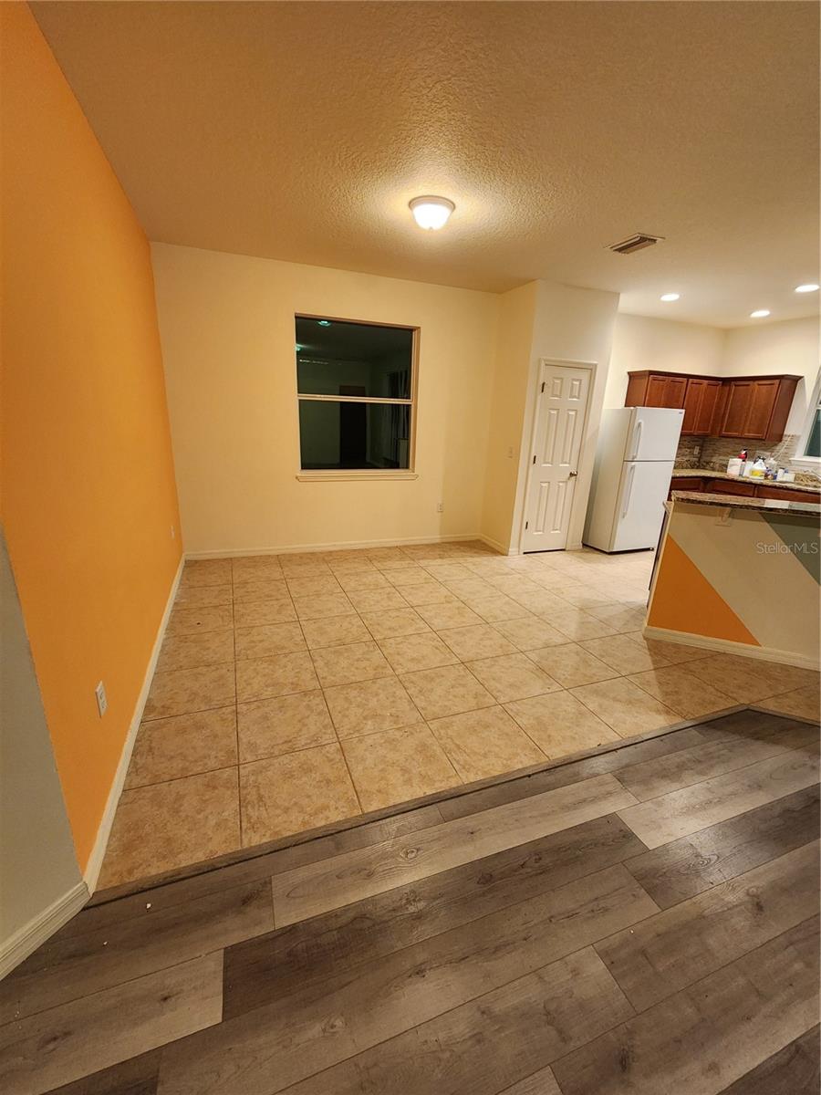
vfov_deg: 106.2
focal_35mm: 13
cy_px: 548
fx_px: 411
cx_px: 410
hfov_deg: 89.9
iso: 400
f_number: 2.2
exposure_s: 1/30
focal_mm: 2.2
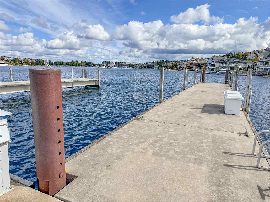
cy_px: 101
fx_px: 187
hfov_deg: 71.6
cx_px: 135
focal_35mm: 24
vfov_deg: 56.8
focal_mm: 6.76
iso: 80
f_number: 1.8
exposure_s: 1/7400
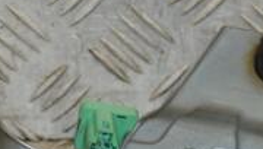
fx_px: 2737
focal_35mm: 392
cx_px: 177
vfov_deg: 3.1
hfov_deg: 5.5
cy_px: 180
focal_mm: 75
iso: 800
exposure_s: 1/200
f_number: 5.3
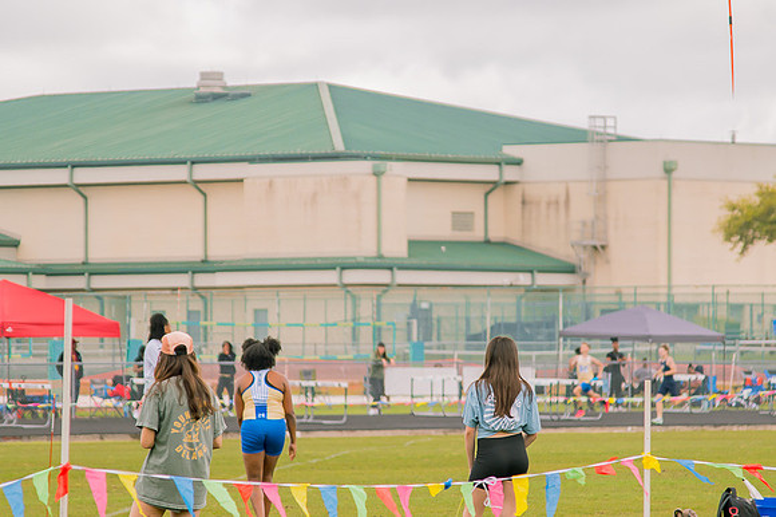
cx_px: 440
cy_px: 273
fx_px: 5487
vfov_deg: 5.4
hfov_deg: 8.1
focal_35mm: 255
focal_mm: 120
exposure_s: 1/200
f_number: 4
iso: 200
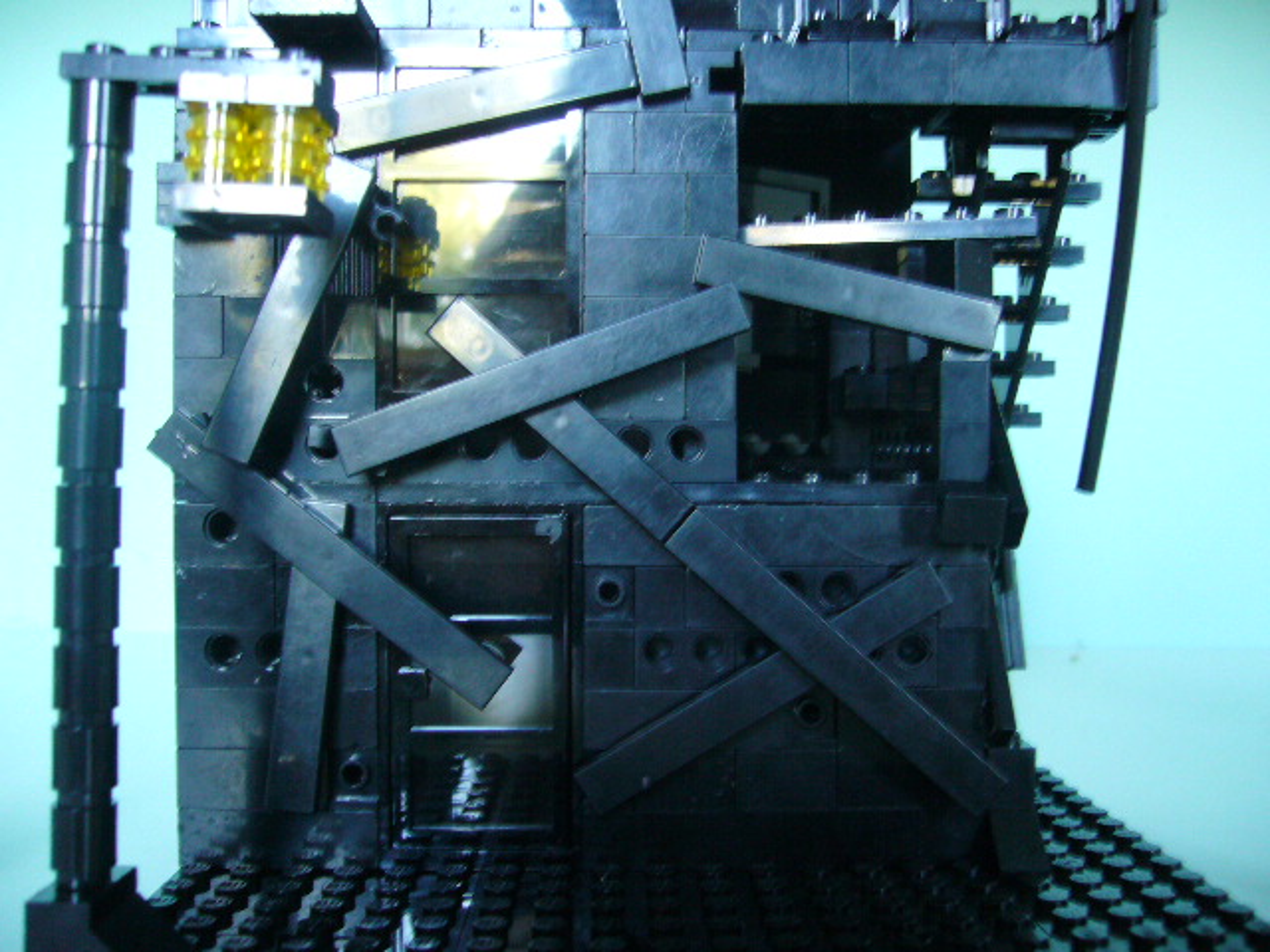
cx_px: 635
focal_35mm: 35
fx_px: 1284
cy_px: 476
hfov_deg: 52.6
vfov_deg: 40.7
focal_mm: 5.8
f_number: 2.8
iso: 200
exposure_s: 1/13
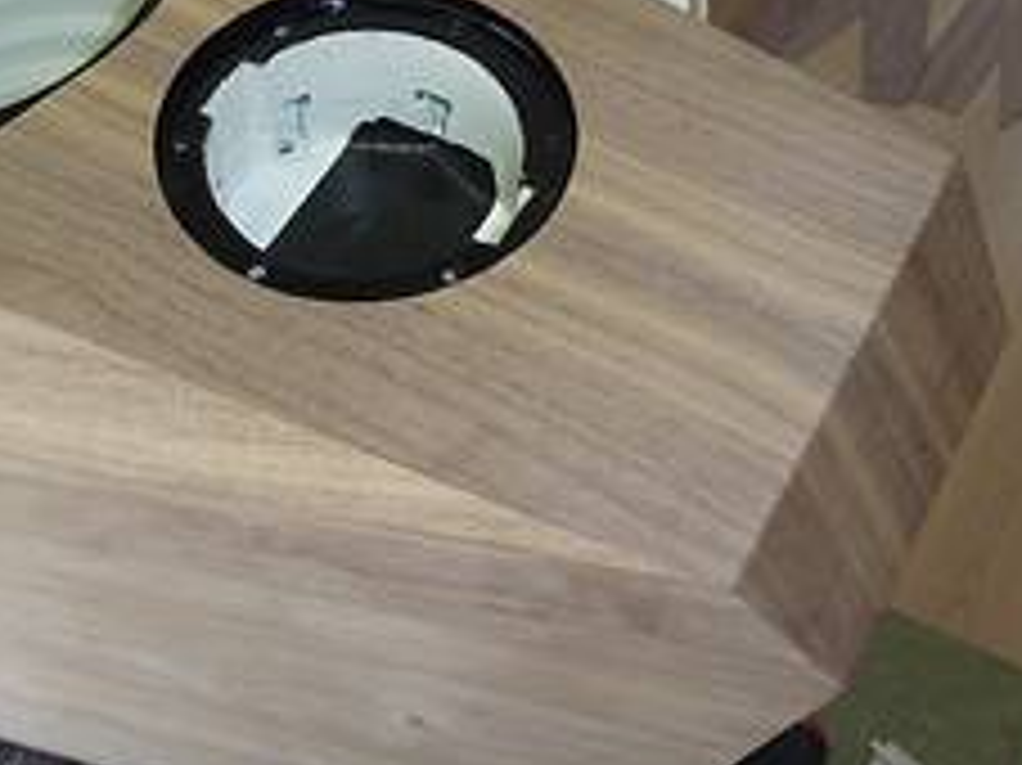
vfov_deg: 32.3
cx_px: 171
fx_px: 1298
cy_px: 198
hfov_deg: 40.7
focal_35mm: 44
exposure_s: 1/30
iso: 100
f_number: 3.3
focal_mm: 4.1
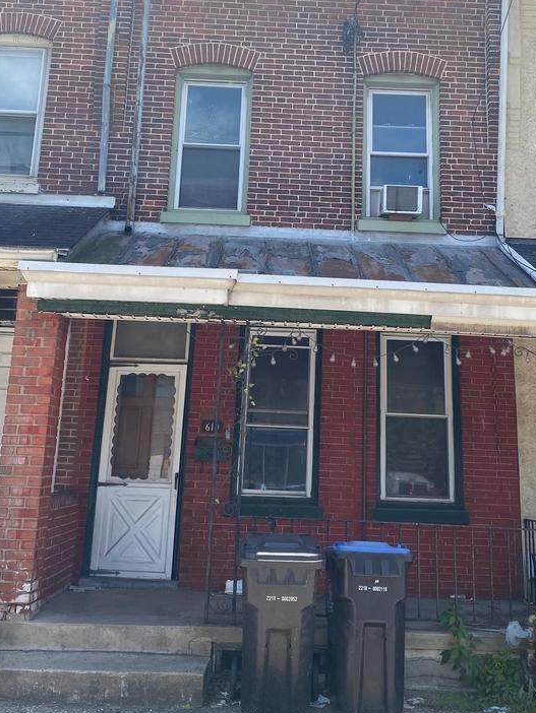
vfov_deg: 46.2
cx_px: 287
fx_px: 825
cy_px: 249
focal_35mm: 40
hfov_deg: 36.0
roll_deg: -1.5
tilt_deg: +14.9
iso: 32
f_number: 1.8
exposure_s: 1/1330
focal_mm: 4.25
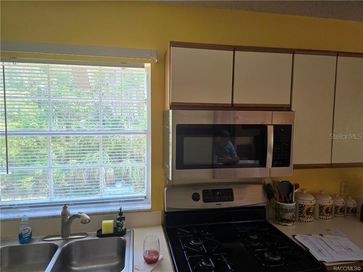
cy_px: 136
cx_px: 182
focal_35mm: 23
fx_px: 241
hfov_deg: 73.9
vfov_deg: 58.9
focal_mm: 6.3
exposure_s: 1/180
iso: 200
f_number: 1.7
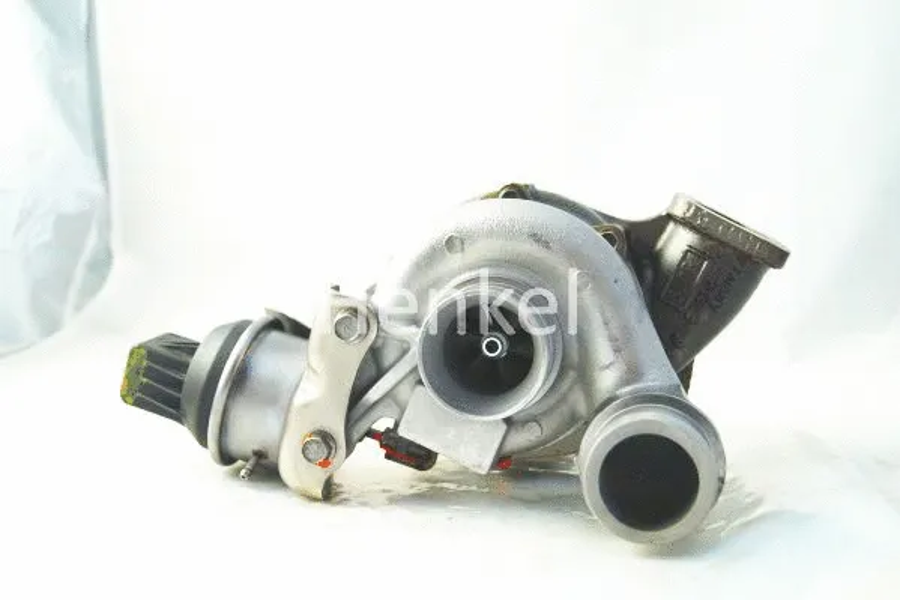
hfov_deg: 43.6
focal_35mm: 45
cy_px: 300
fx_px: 1125
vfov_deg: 29.8
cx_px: 450
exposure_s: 1/160
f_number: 4.5
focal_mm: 30
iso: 320
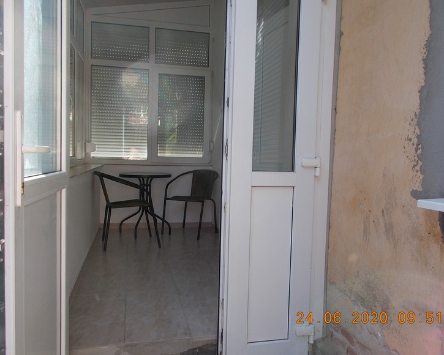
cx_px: 224
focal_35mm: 28
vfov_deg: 51.5
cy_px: 178
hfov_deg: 62.2
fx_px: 368
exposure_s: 1/125
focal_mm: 4.6
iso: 80
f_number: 3.2
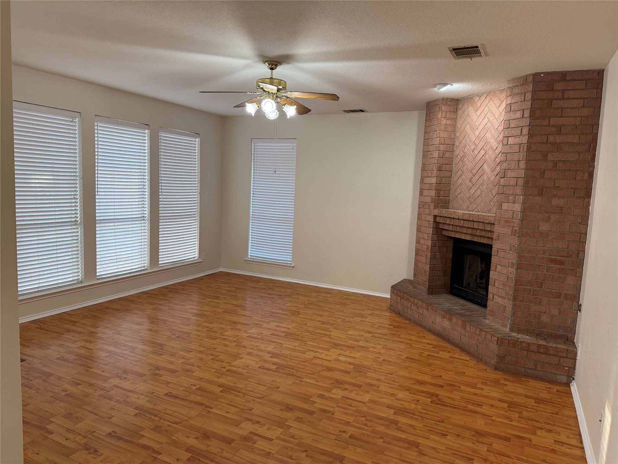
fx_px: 428
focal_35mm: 24
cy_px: 232
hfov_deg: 71.6
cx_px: 309
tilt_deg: -6.7
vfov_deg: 56.8
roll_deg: -2.1
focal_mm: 6.76
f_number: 1.78
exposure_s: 1/120
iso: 200
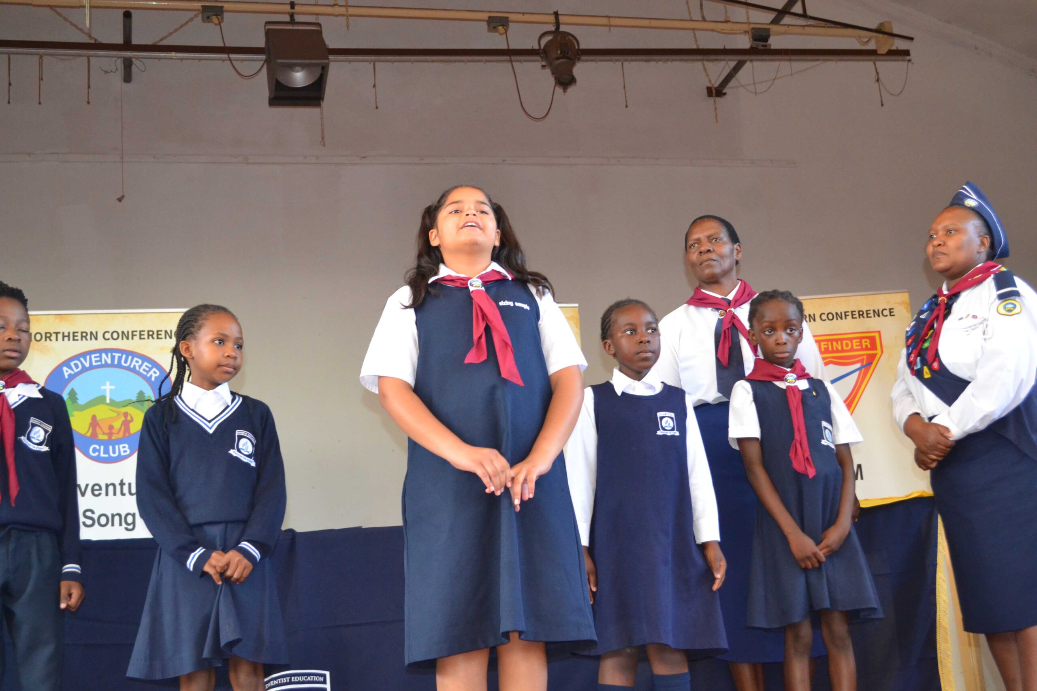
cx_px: 518
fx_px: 1469
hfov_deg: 38.9
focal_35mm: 51
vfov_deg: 26.5
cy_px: 346
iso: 1800
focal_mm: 34
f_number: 5
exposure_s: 1/60
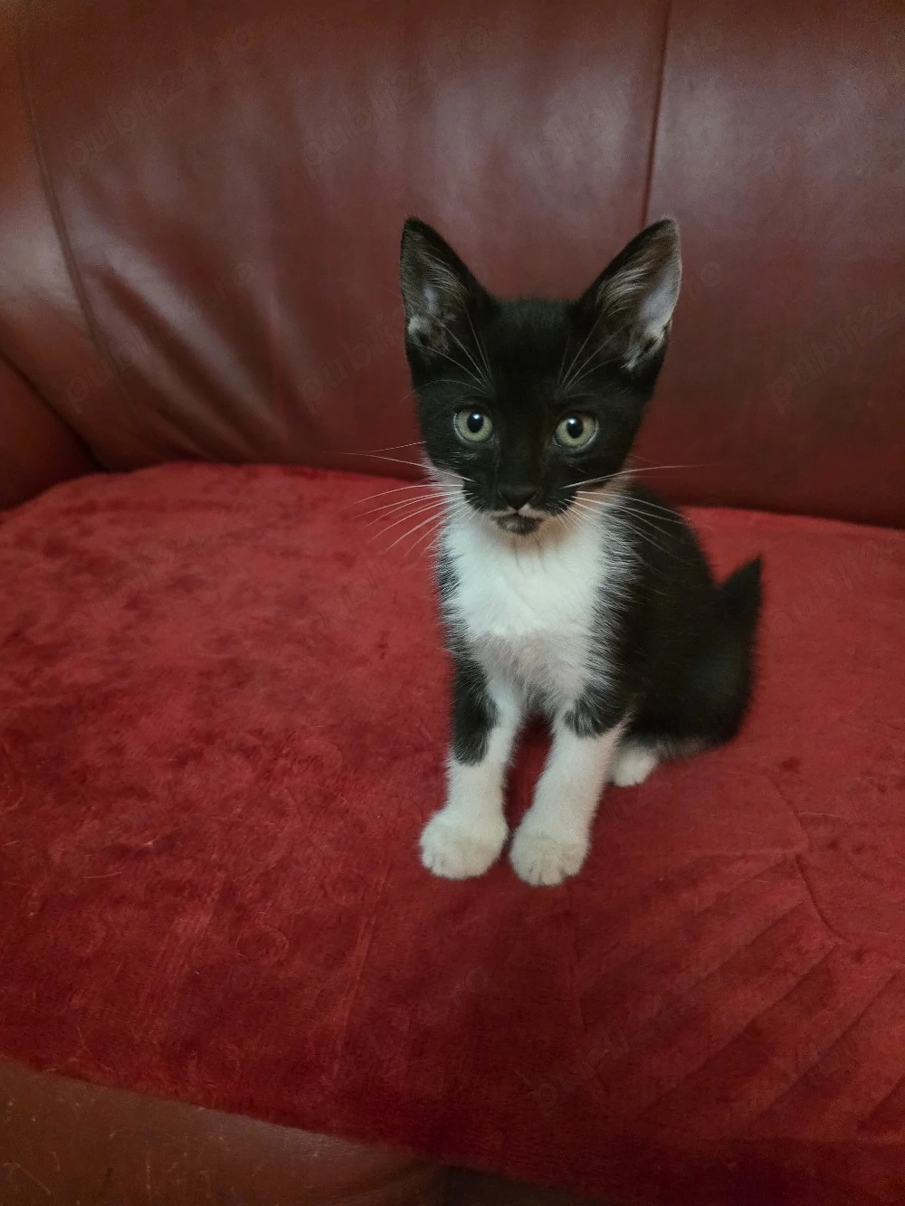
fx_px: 802
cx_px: 452
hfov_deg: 58.9
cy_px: 603
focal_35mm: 23
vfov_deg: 73.9
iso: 1250
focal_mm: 6.3
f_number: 1.7
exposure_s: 1/50.3
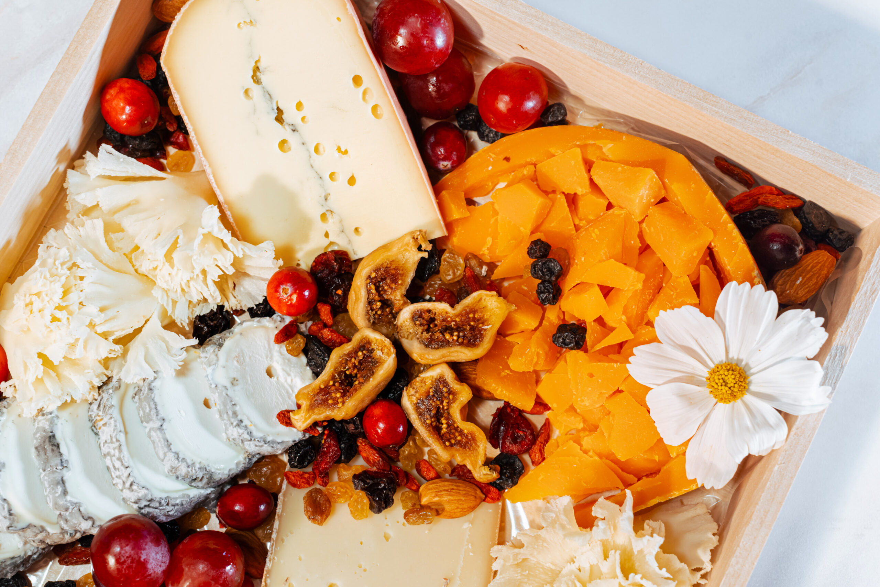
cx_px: 440
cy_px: 294
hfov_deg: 39.6
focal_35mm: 50
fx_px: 1222
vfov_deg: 27.0
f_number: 6.3
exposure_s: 1/125
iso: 800
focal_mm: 50
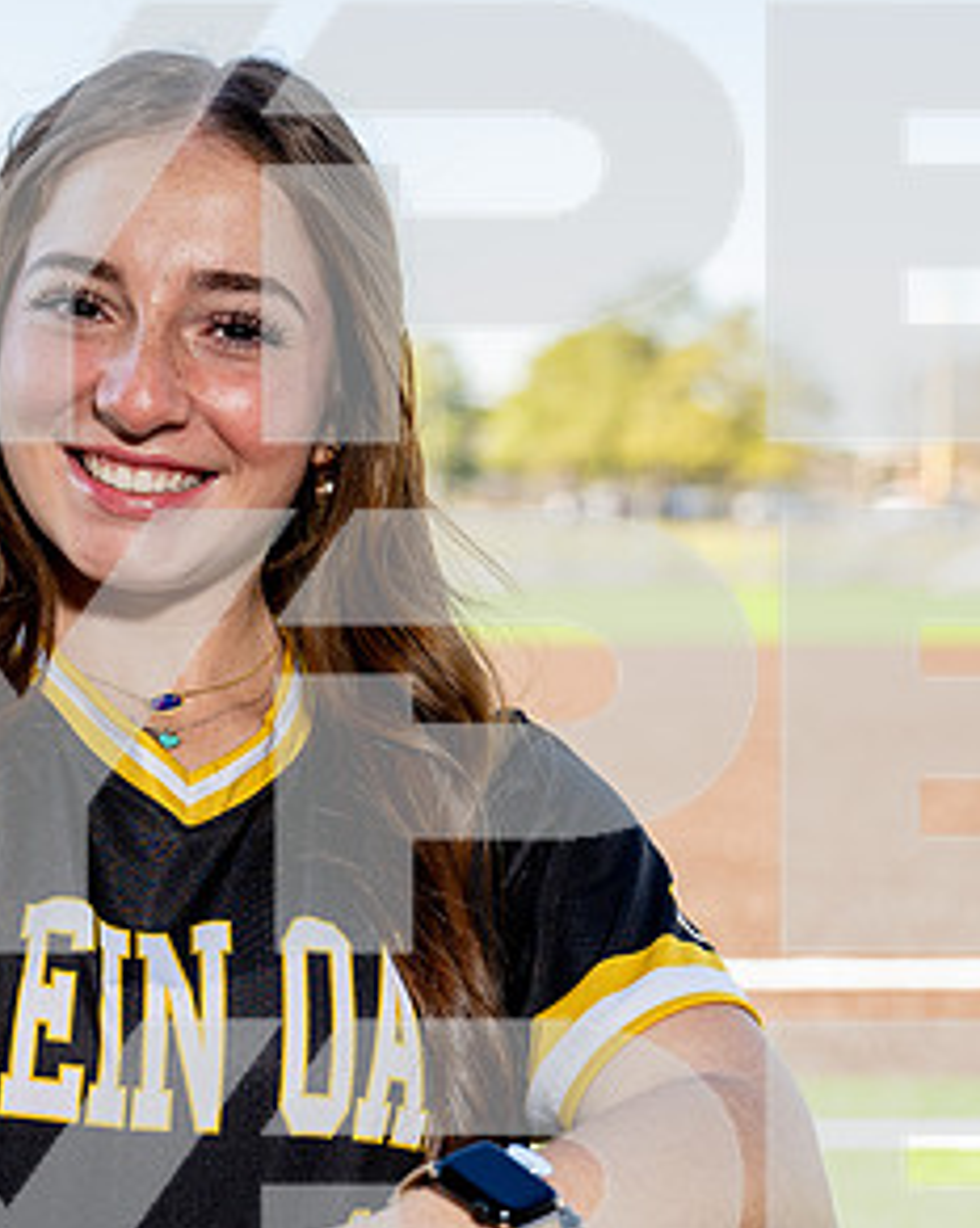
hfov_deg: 13.7
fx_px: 4067
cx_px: 193
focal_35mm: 112
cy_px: 734
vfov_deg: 17.2
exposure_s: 1/250
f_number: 4
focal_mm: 60
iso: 100
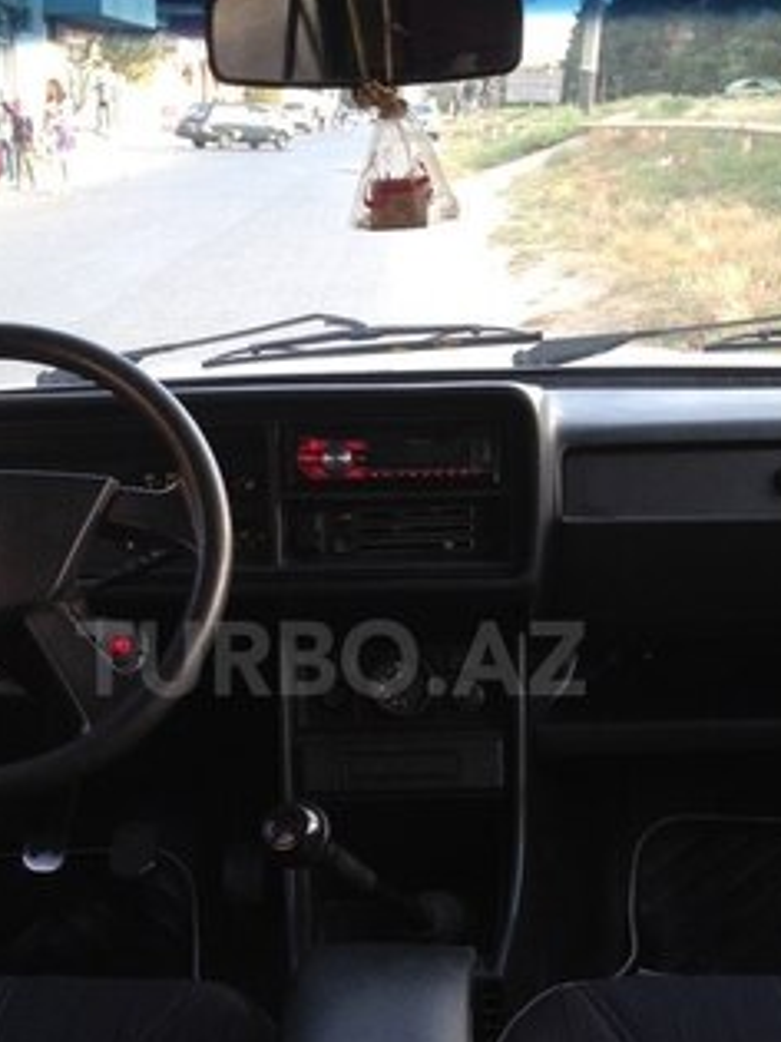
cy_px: 658
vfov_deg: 36.6
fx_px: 1565
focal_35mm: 52
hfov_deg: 28.0
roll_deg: -2.3
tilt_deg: -19.0
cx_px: 331
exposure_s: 1/60
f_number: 2.4
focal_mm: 4.12
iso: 64
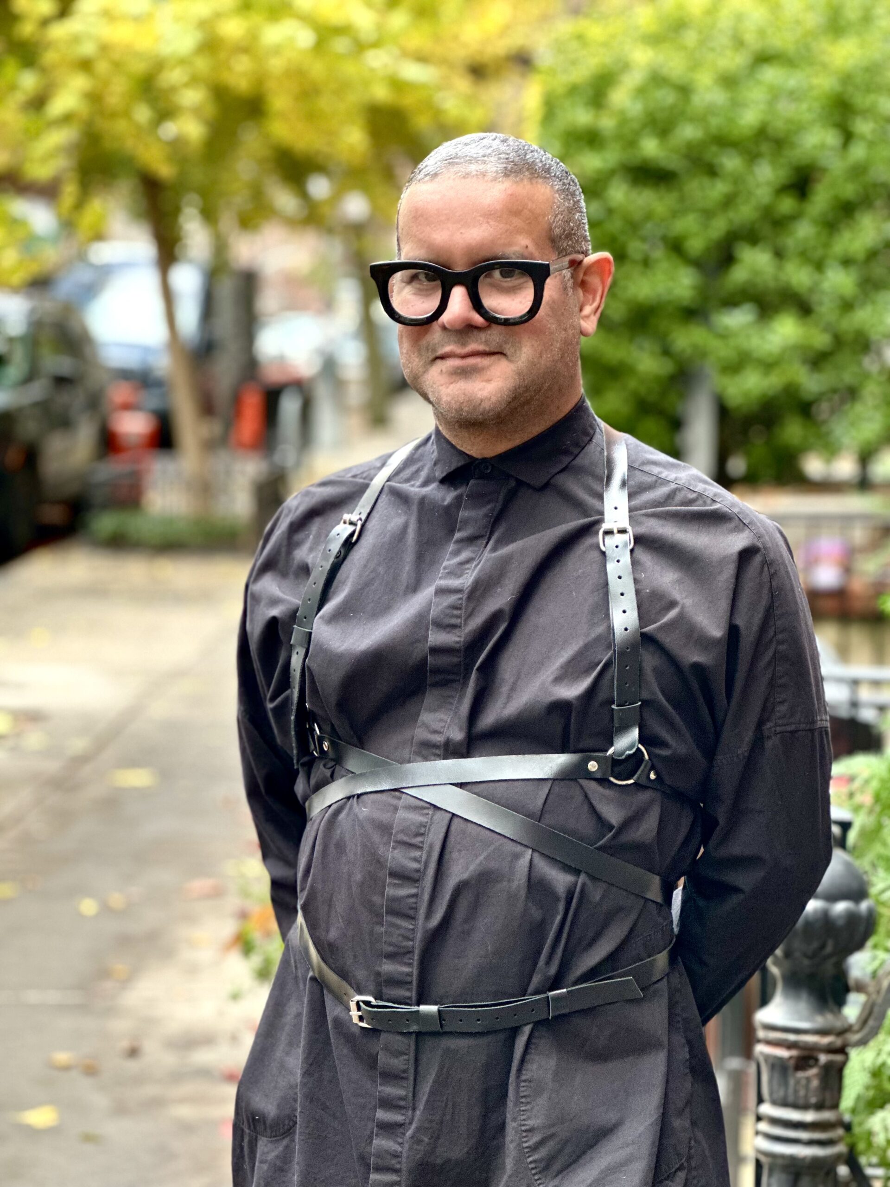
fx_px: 2640
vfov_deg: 25.3
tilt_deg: -3.1
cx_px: 445
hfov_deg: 19.1
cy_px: 594
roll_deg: -1.9
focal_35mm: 77
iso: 250
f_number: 2.8
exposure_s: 1/121
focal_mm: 9
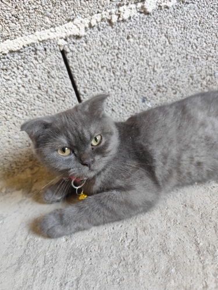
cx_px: 109
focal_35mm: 23
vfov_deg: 73.9
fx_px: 193
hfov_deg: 58.9
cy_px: 145
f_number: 1.65
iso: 640
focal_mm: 6.19
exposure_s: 1/50
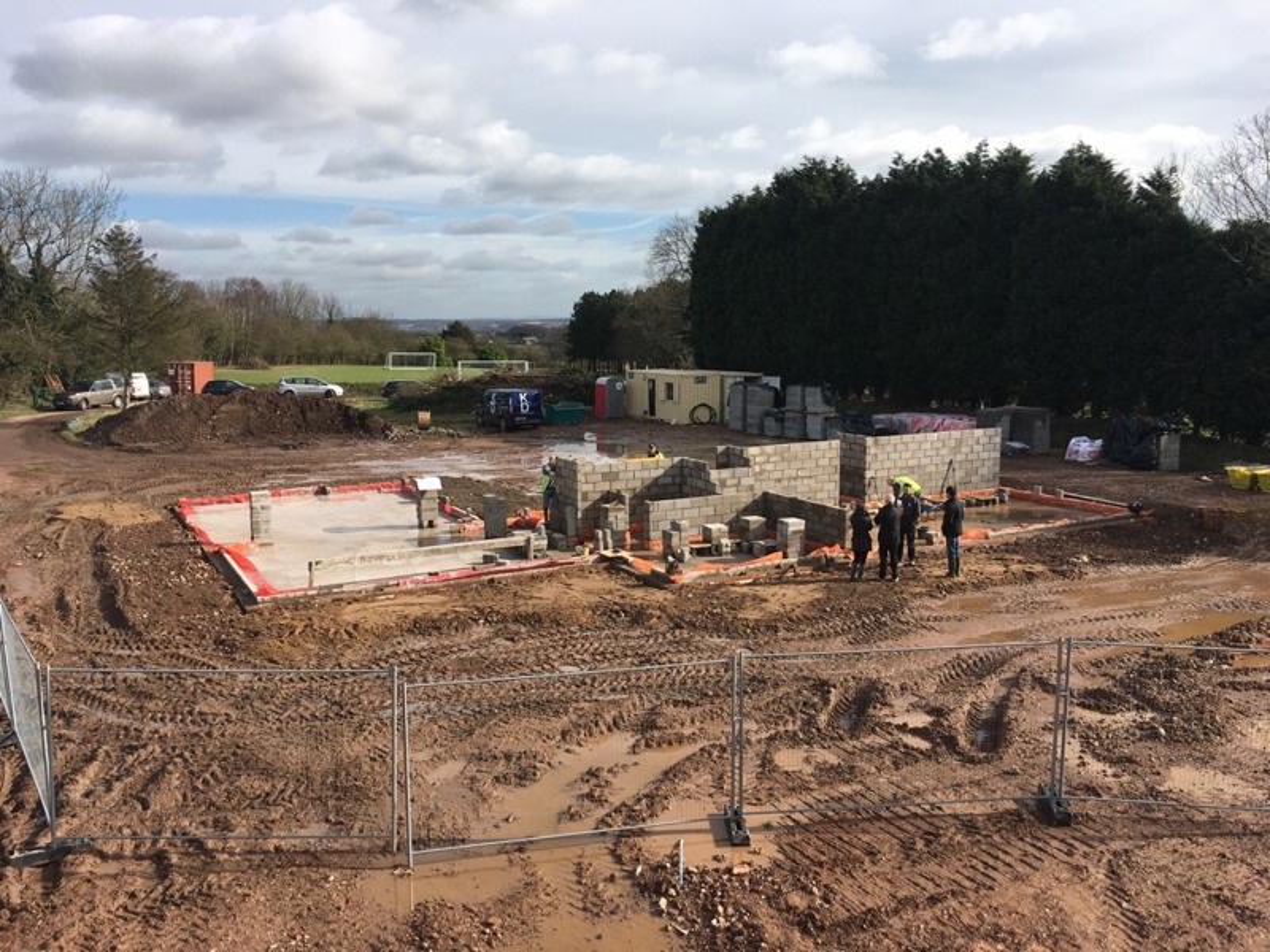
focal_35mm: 29
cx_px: 635
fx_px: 1064
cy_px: 476
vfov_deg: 48.2
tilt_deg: -8.1
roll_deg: +0.0
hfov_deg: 61.7
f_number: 2.2
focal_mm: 4.15
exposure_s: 1/1672
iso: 25
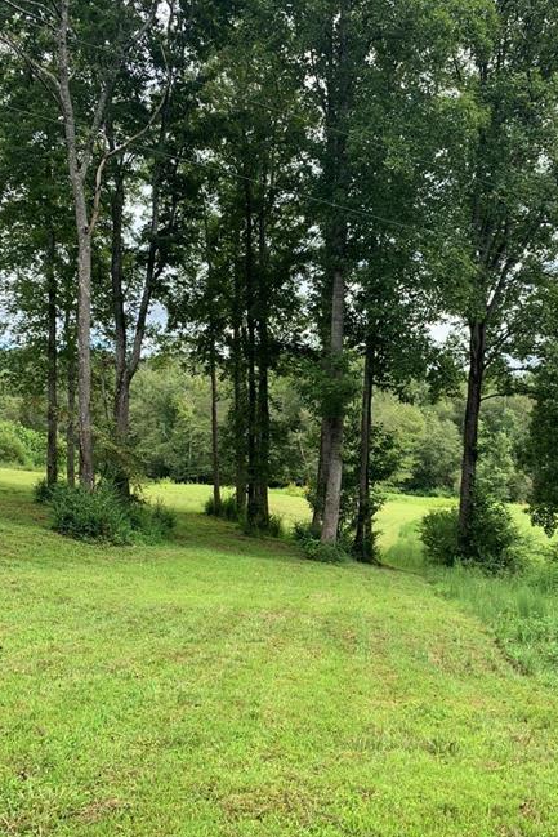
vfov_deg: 58.5
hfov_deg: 40.7
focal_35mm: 32
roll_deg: -2.5
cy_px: 473
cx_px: 362
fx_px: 744
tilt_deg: -1.5
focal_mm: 4.25
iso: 25
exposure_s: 1/620
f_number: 1.8
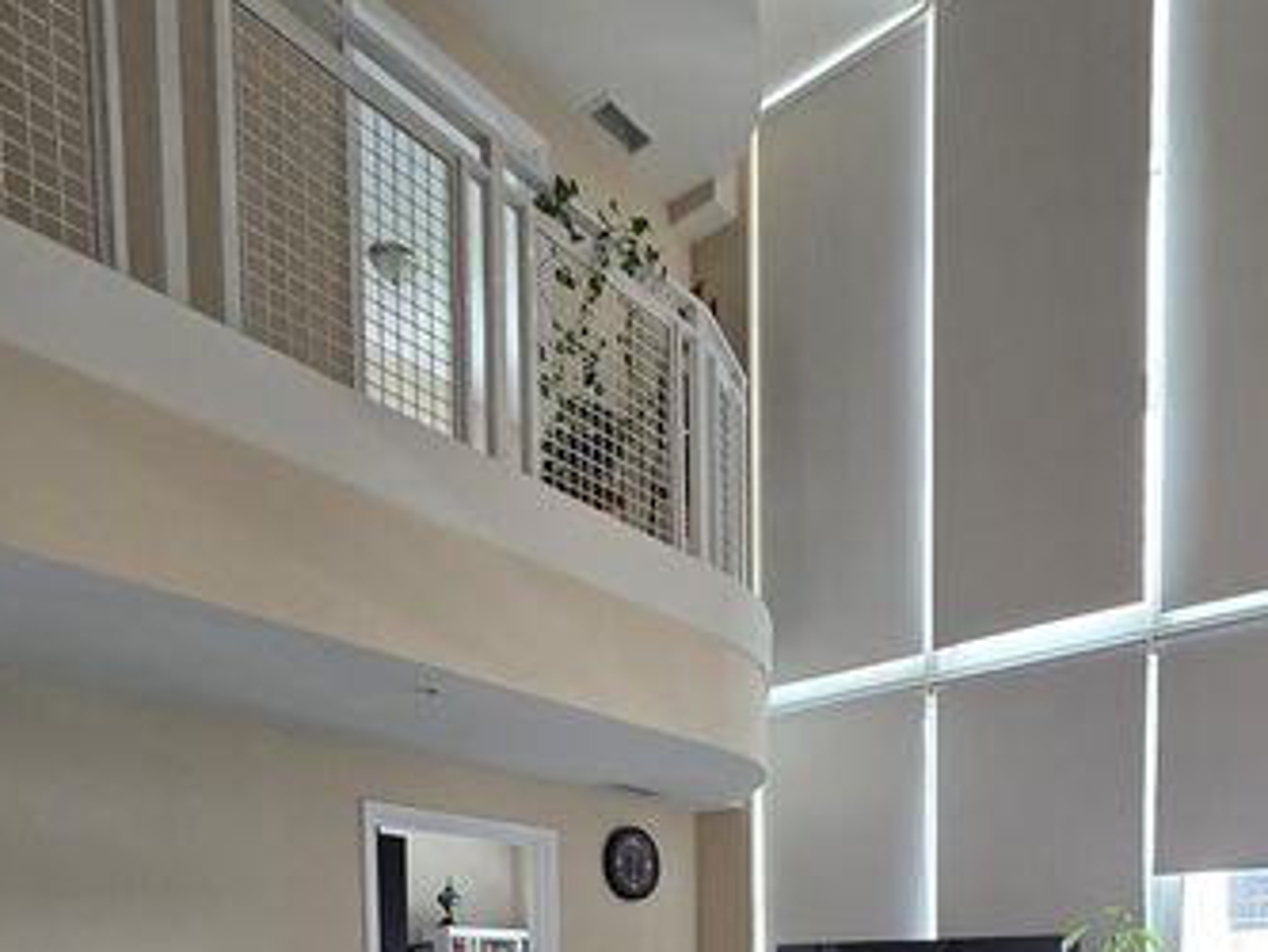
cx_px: 727
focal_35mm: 26
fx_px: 953
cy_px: 1080
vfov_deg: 40.9
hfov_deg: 66.9
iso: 250
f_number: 2.2
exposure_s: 1/60
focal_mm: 2.2
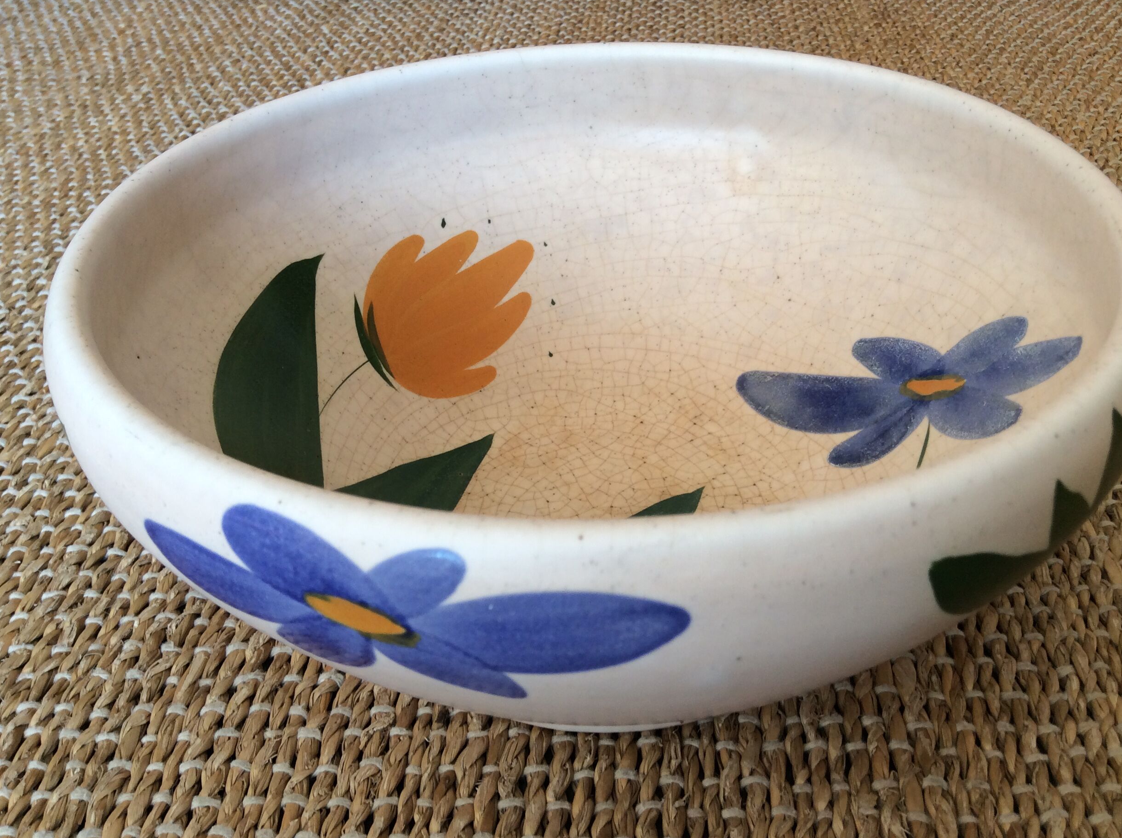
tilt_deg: -35.1
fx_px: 1100
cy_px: 396
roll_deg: +4.4
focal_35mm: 34
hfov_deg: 54.0
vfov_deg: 41.7
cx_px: 589
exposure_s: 1/50
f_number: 2.4
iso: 32
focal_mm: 3.3
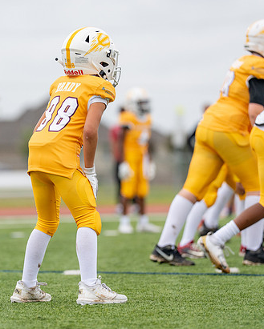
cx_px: 75
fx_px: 3417
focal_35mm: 350
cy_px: 162
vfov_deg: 5.5
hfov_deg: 4.4
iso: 400
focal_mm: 200
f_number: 2.8
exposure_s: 1/2000
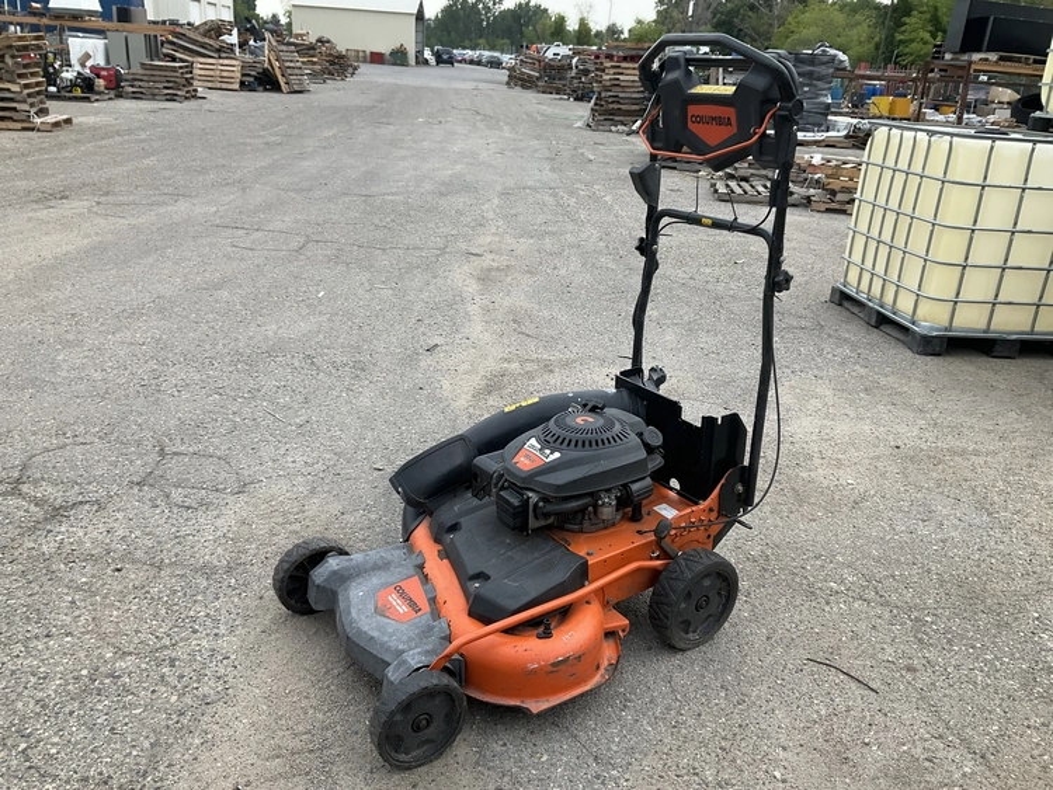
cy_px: 395
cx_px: 526
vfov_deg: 48.3
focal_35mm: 29
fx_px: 882
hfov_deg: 61.6
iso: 25
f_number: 1.8
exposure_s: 1/257
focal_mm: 3
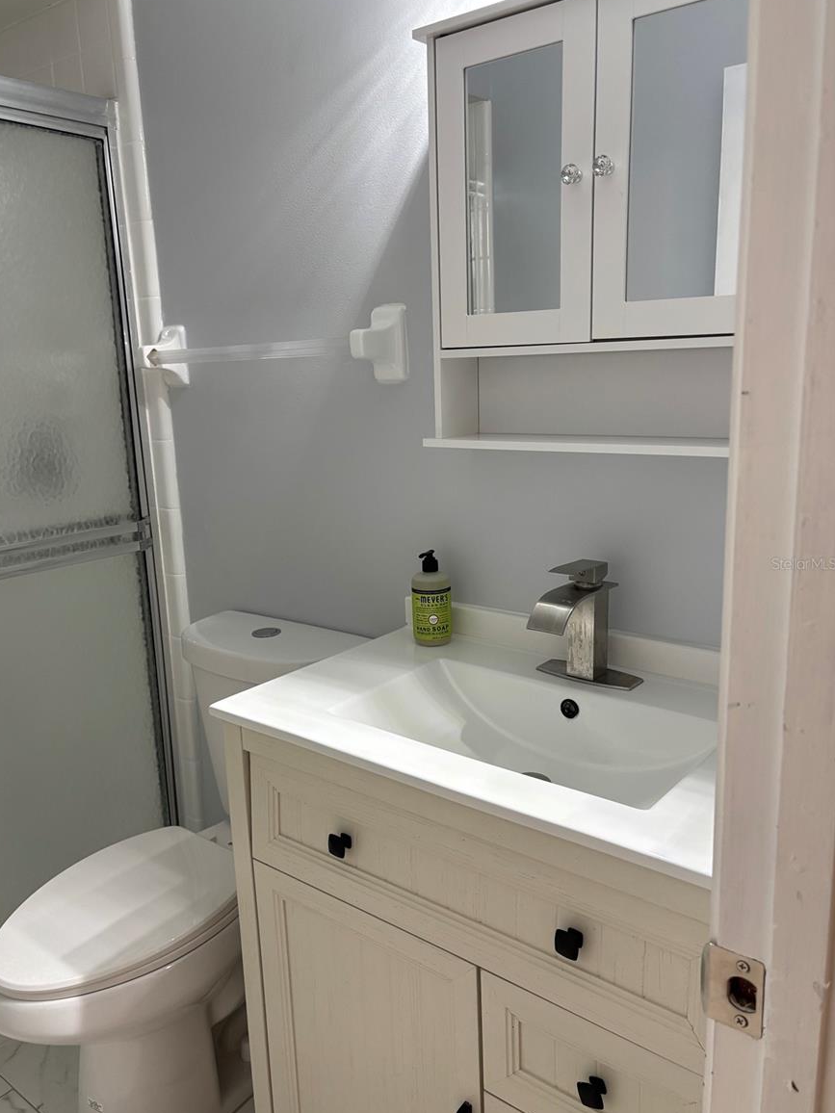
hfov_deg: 51.3
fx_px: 868
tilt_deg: -13.0
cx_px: 406
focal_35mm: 27
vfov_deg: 65.3
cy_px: 563
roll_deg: +1.0
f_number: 1.6
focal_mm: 5.96
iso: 125
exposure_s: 1/120
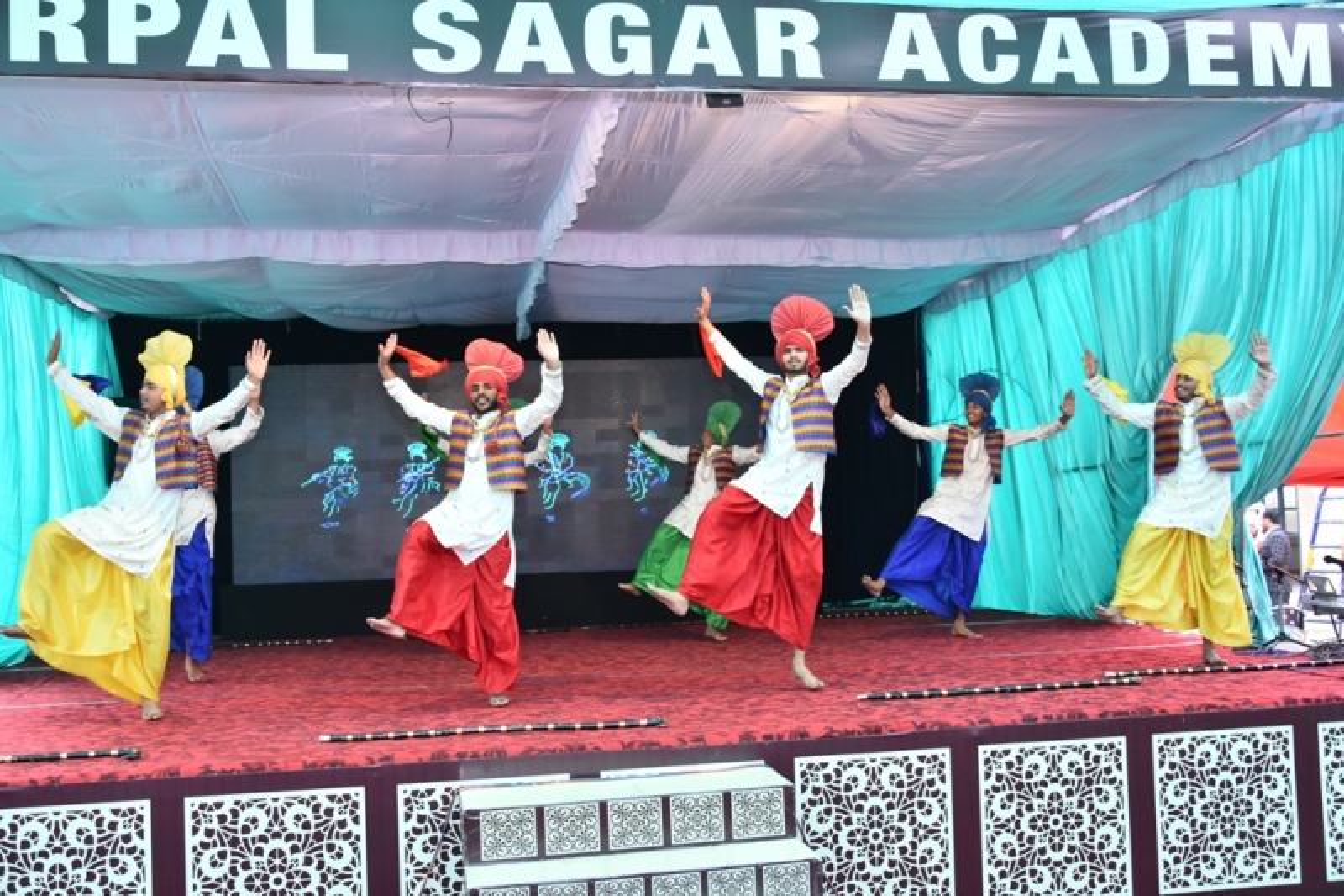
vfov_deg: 36.9
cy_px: 448
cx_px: 672
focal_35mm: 36
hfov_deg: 53.1
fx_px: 1344
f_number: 5
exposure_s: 1/250
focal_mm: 24
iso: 640
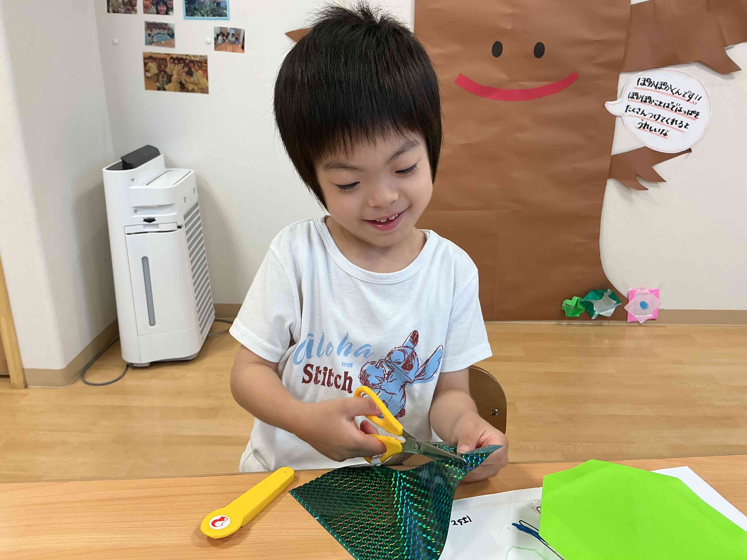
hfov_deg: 61.7
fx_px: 626
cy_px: 280
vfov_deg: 48.2
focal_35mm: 29
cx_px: 374
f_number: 1.8
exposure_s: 1/120
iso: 64
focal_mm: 3
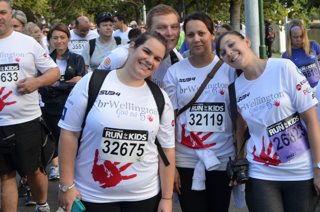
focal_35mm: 56
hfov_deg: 34.9
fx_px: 497
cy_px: 57
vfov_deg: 23.9
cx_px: 244
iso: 200
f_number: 5.6
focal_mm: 22
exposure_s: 1/125
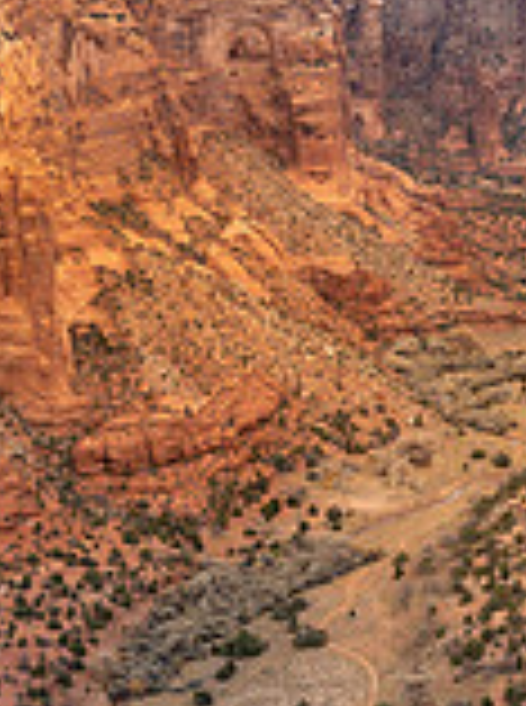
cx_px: 486
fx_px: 1790
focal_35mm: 88
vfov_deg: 22.2
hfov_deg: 16.5
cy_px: 463
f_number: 4
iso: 400
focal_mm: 24
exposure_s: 1/1250
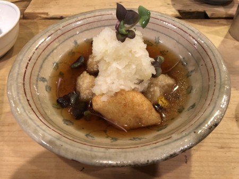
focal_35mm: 28
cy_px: 90
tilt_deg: -49.6
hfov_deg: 63.4
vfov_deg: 49.8
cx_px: 120
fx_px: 193
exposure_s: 1/9
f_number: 1.8
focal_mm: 4
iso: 100
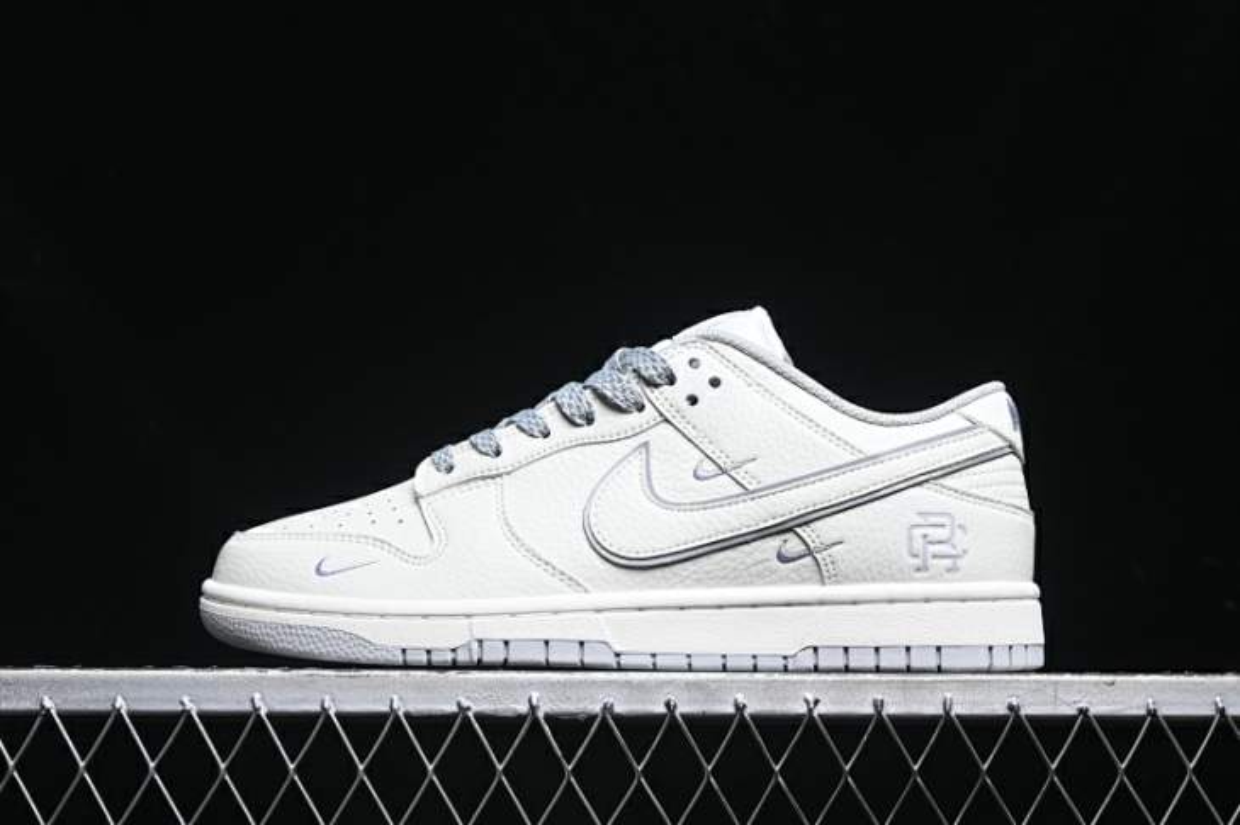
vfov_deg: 18.2
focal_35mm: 75
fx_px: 2582
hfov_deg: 27.0
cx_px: 620
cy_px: 412
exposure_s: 1/60
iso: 160
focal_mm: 50
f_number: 6.3
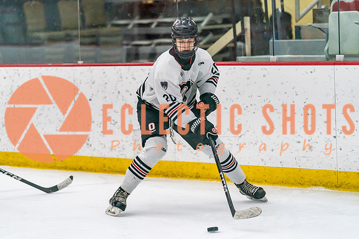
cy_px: 113
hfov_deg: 13.2
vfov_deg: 8.8
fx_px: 1551
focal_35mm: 156
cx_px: 162
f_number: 2.8
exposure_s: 1/1250
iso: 3200
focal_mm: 135
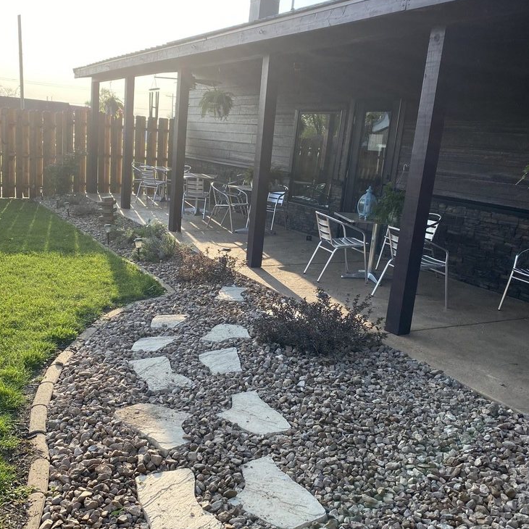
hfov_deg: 48.4
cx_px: 241
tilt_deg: -13.7
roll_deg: -4.4
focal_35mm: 34
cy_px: 291
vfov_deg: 48.4
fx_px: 588
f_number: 1.8
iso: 32
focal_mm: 4.25
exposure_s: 1/998
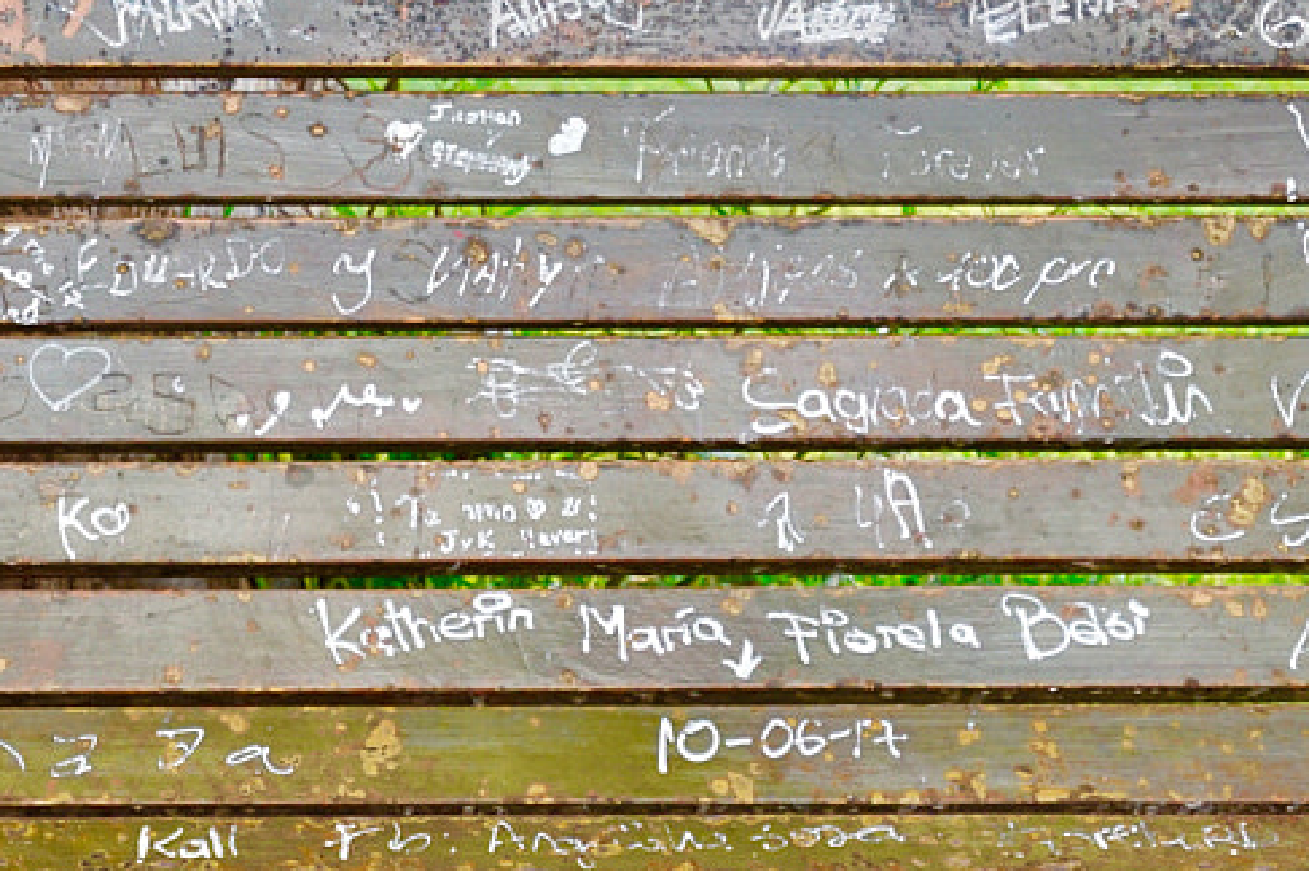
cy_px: 769
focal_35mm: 115
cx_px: 255
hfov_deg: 17.6
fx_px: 4179
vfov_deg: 11.8
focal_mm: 35
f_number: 4
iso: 800
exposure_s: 1/160
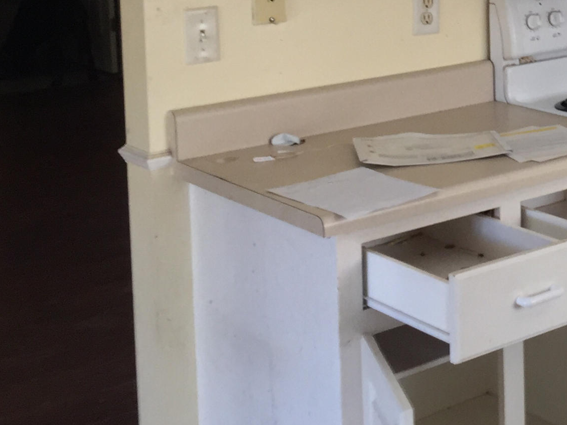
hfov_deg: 23.1
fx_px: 1261
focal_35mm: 77
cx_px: 695
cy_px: -35
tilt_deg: -3.3
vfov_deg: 18.5
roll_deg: +0.4
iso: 50
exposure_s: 1/30
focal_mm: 4.15
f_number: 2.2
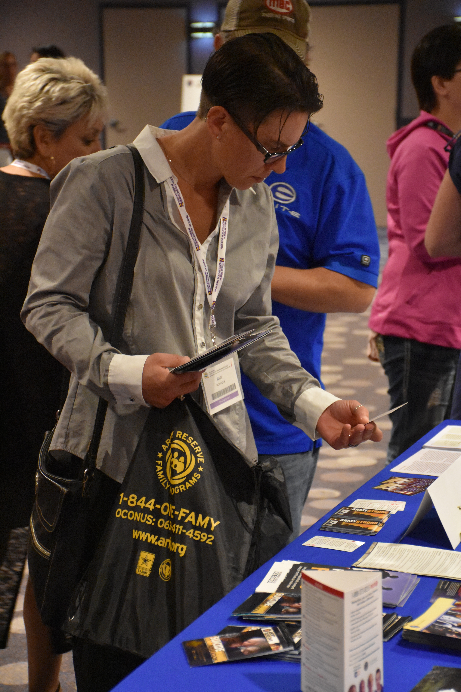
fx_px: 1729
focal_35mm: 90
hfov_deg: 15.2
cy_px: 346
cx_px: 230
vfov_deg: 22.6
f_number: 5
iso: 7200
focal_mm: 60
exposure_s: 1/60
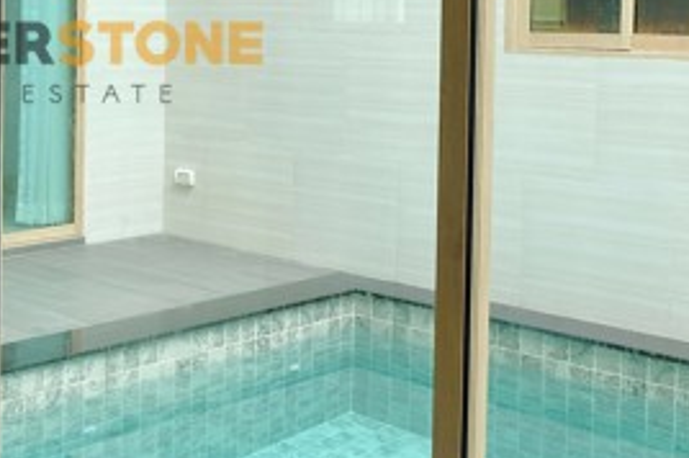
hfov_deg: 28.5
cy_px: 62
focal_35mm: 65
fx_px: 1243
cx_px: -41
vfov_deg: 20.5
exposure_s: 1/105
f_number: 3.8
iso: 200
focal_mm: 19.2
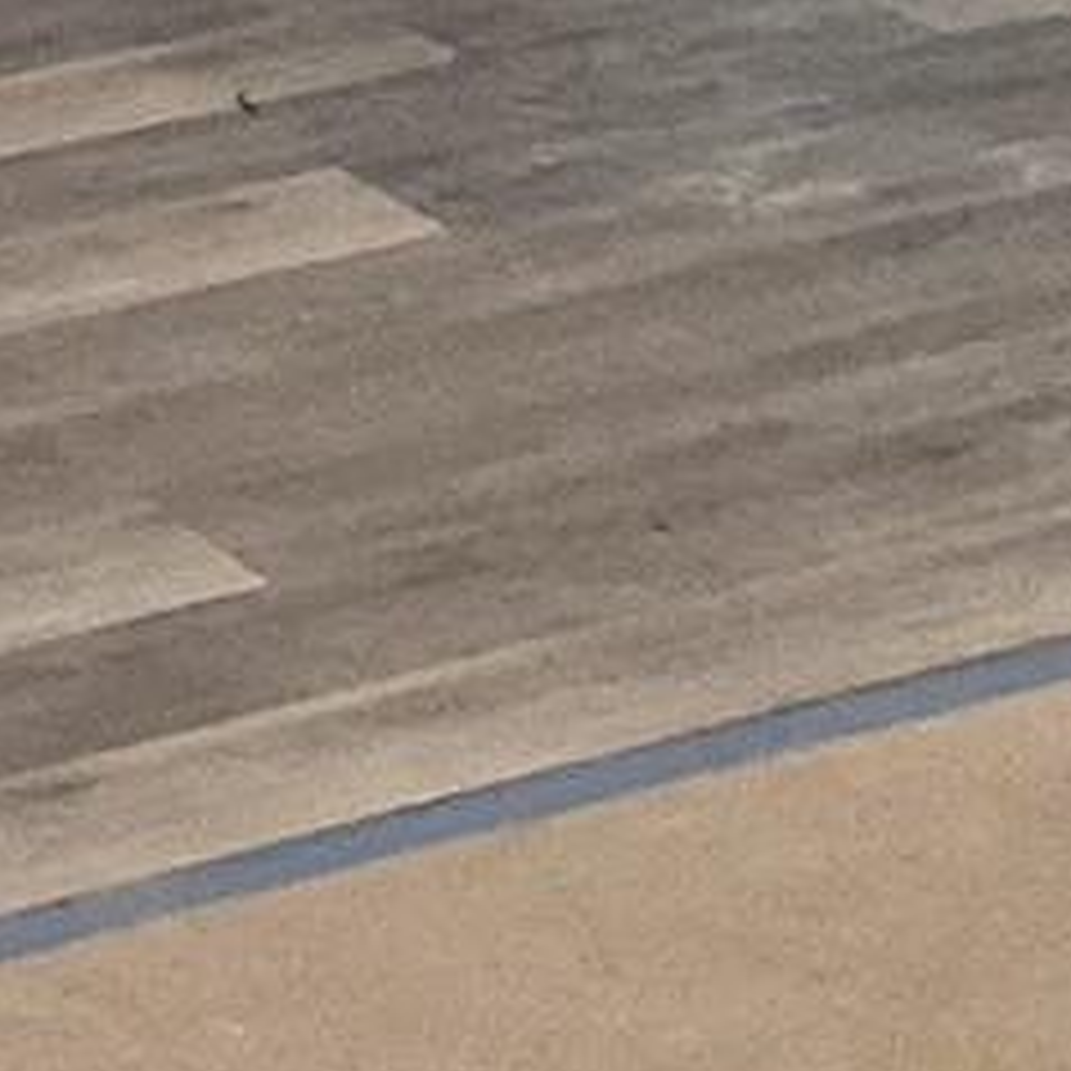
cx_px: 1647
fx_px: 8261
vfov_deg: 7.0
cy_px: -1413
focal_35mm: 236
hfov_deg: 7.3
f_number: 2.4
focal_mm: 3.3
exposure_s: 1/50
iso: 100
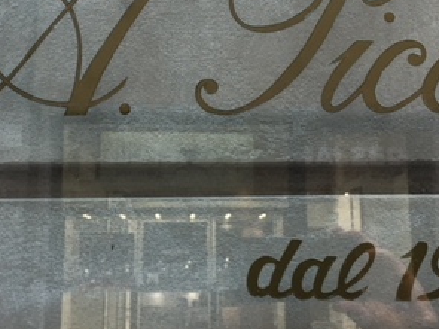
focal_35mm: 63
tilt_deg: +13.5
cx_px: 226
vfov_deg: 22.9
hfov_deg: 30.7
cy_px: 64
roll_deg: -0.5
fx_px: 799
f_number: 2.2
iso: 32
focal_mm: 4.15
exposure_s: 1/17
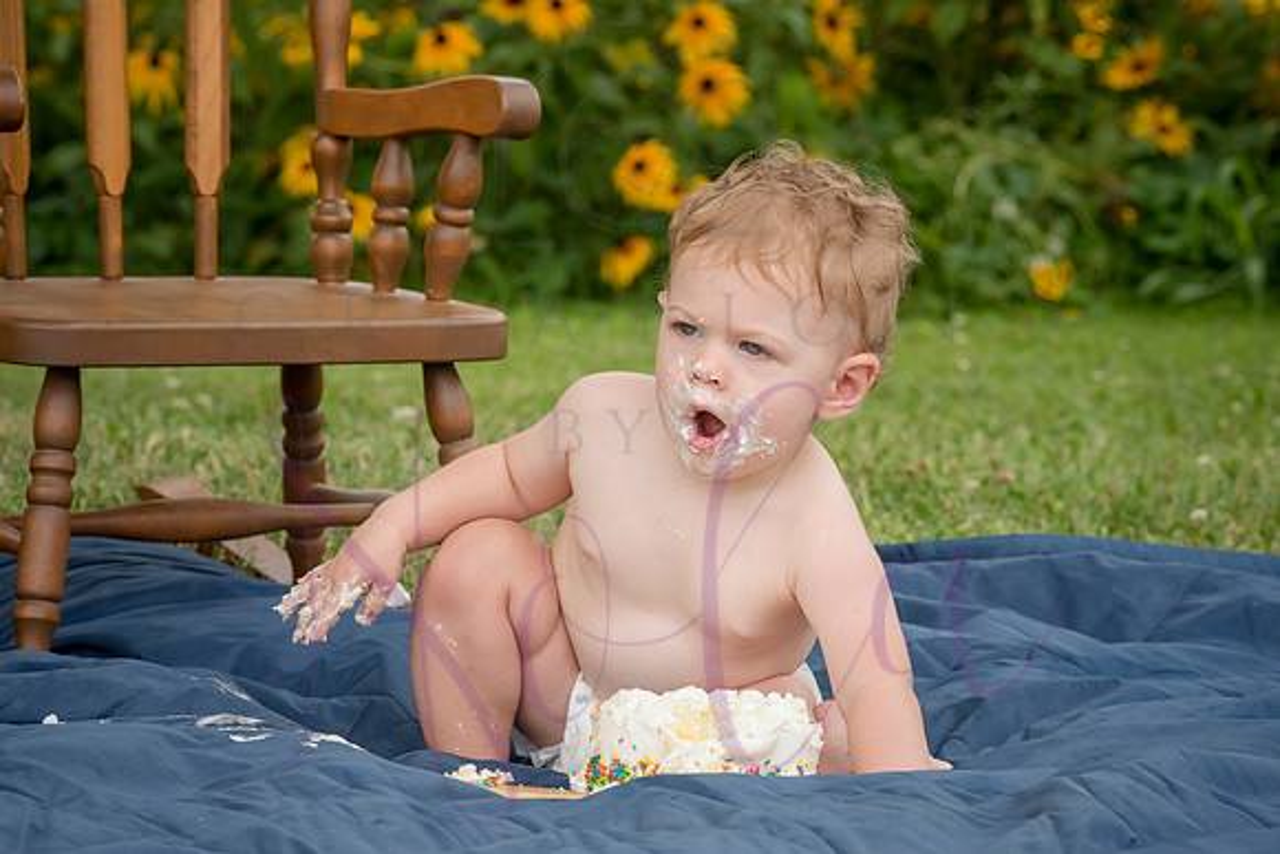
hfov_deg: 14.1
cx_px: 635
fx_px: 5166
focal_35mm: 145
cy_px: 408
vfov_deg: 9.5
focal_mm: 135
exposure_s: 1/320
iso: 500
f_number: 10
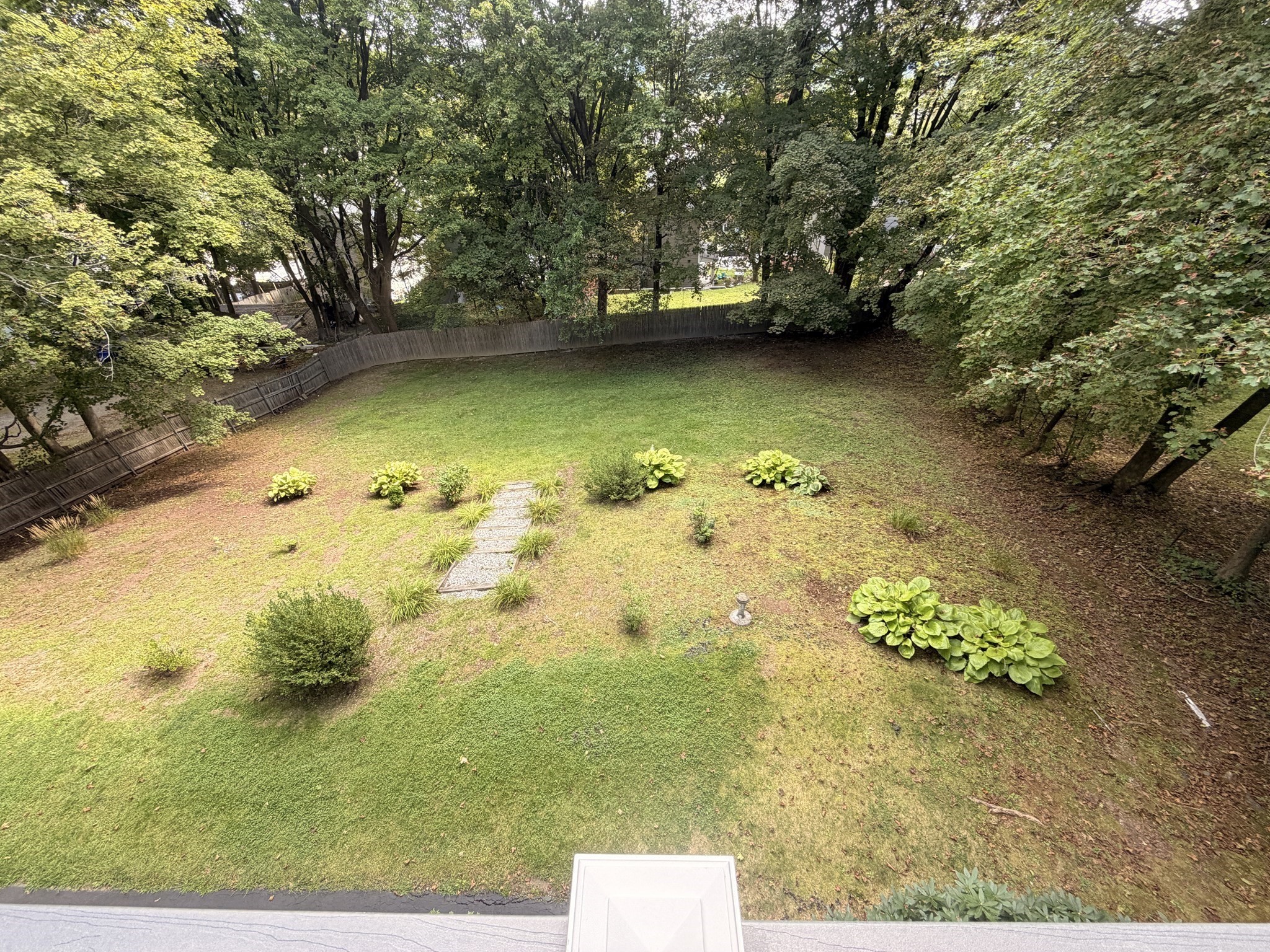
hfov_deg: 102.1
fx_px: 514
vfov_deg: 85.7
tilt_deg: -39.4
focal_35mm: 14
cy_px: 476
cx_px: 635
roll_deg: +2.8
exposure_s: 1/121
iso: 80
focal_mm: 2.22
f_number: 2.2
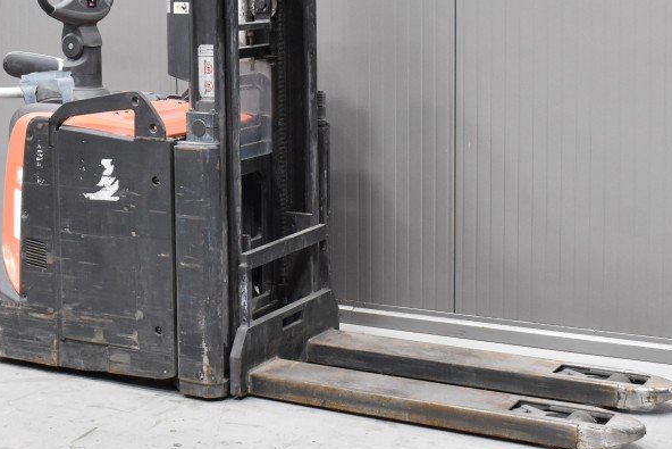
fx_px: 1363
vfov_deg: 18.5
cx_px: 238
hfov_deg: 27.6
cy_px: 90
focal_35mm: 73
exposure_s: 1/25
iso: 1600
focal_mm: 24
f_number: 5
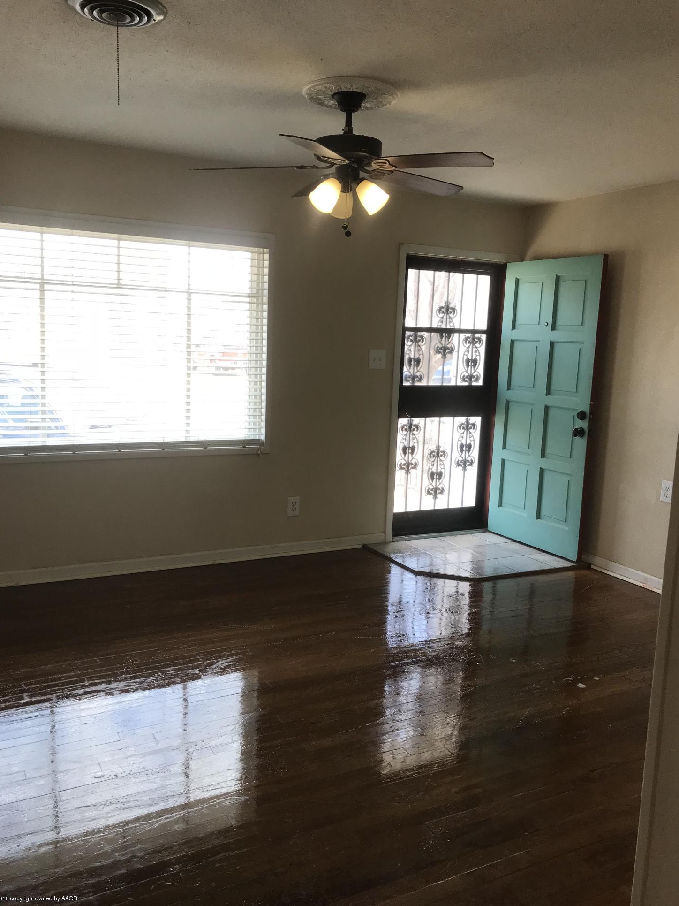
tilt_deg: -7.8
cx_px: 340
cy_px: 459
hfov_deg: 48.2
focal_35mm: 29
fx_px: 759
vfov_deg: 61.7
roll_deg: -1.0
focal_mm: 3.99
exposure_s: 1/120
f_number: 1.8
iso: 32
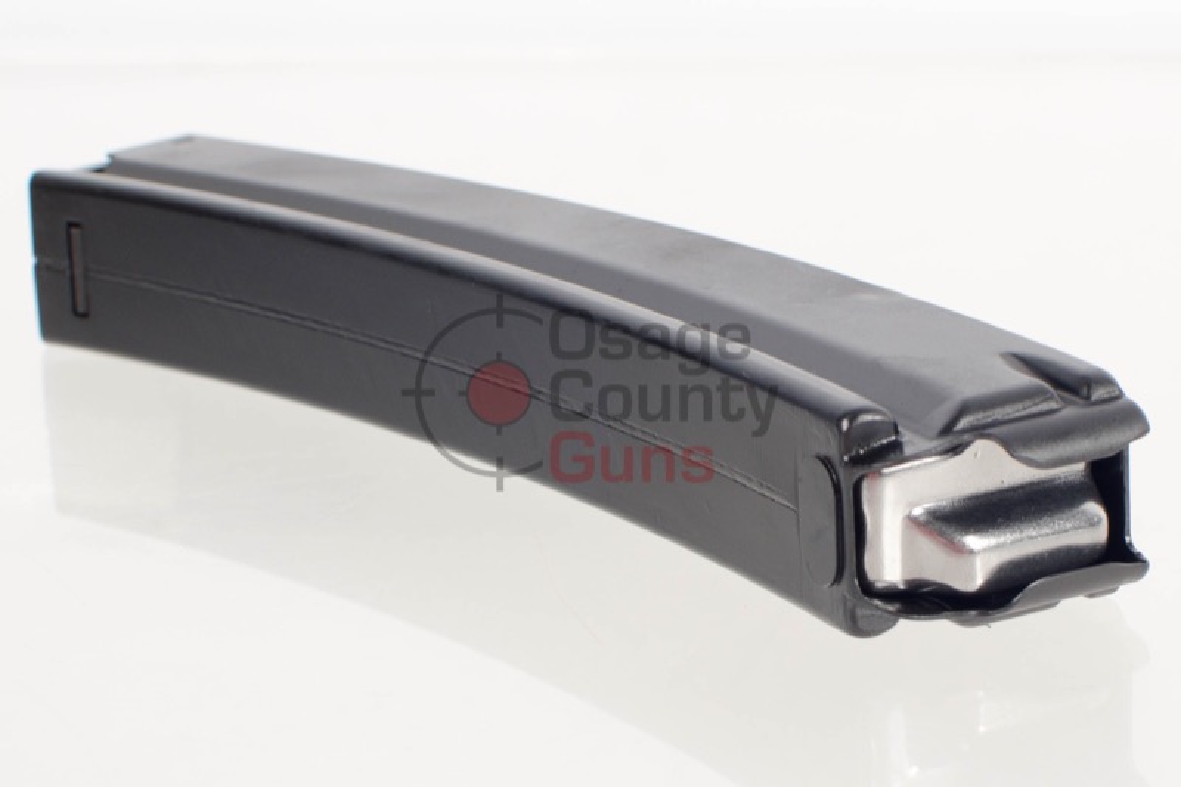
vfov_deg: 25.7
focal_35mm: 52
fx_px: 1722
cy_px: 394
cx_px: 590
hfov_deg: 37.9
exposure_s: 1/200
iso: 200
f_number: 8
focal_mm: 35
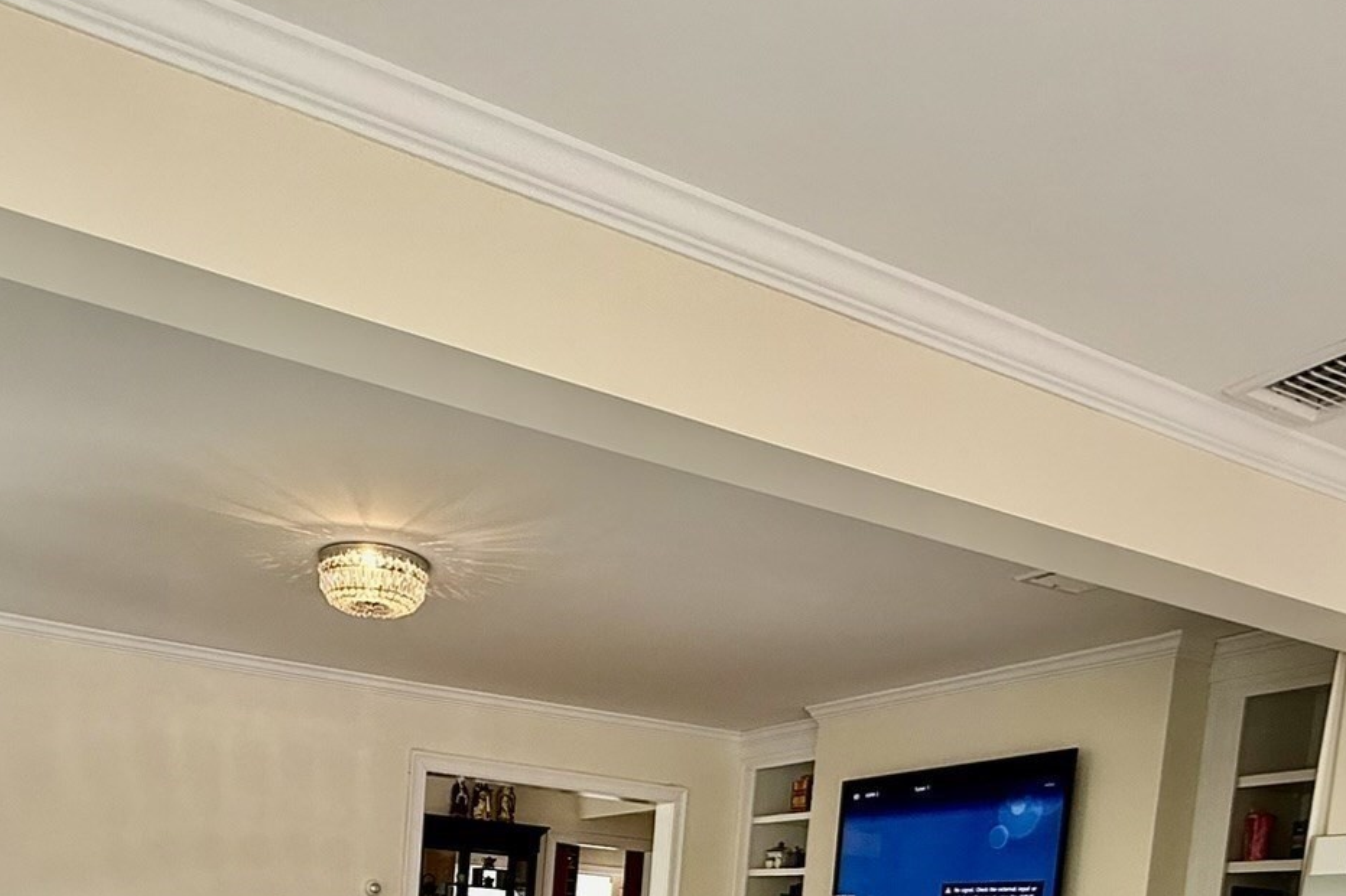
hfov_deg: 58.0
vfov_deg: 33.7
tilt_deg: -5.4
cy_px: 1063
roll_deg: -3.7
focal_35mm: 32
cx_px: 505
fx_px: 1196
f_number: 2.2
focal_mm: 2.22
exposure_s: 1/99
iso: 125
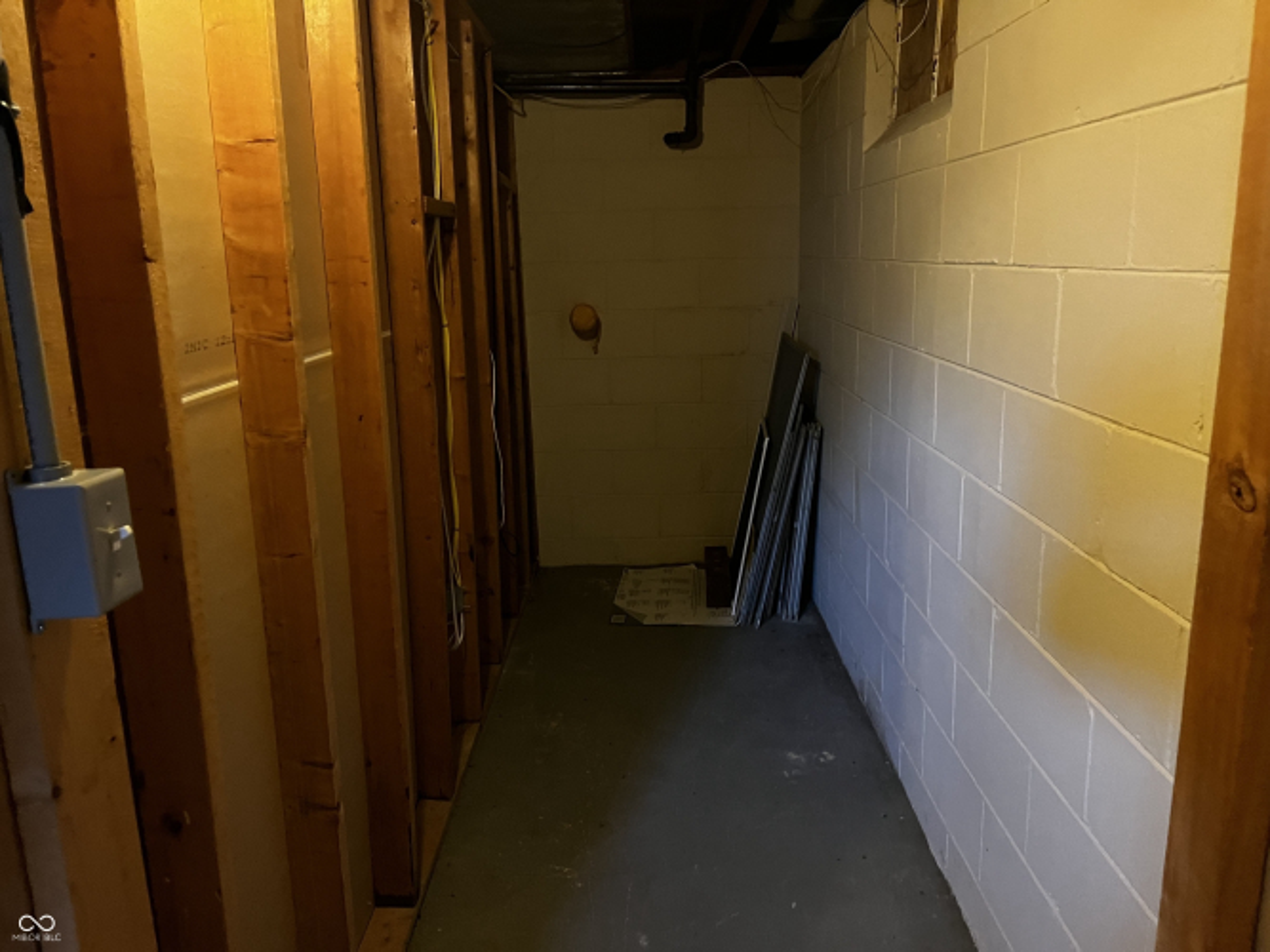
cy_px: 476
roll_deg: +1.7
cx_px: 635
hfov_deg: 67.3
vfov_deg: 53.0
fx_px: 954
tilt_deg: -13.4
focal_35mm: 26
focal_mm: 5.1
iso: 800
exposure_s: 1/30
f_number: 1.6
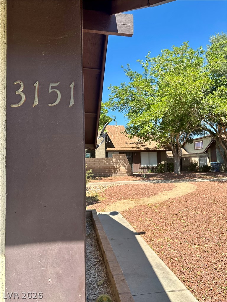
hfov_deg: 56.8
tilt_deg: +4.4
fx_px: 210
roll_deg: +0.4
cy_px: 151
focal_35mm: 24
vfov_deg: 71.6
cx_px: 114
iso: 80
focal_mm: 6.86
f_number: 1.78
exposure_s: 1/2469
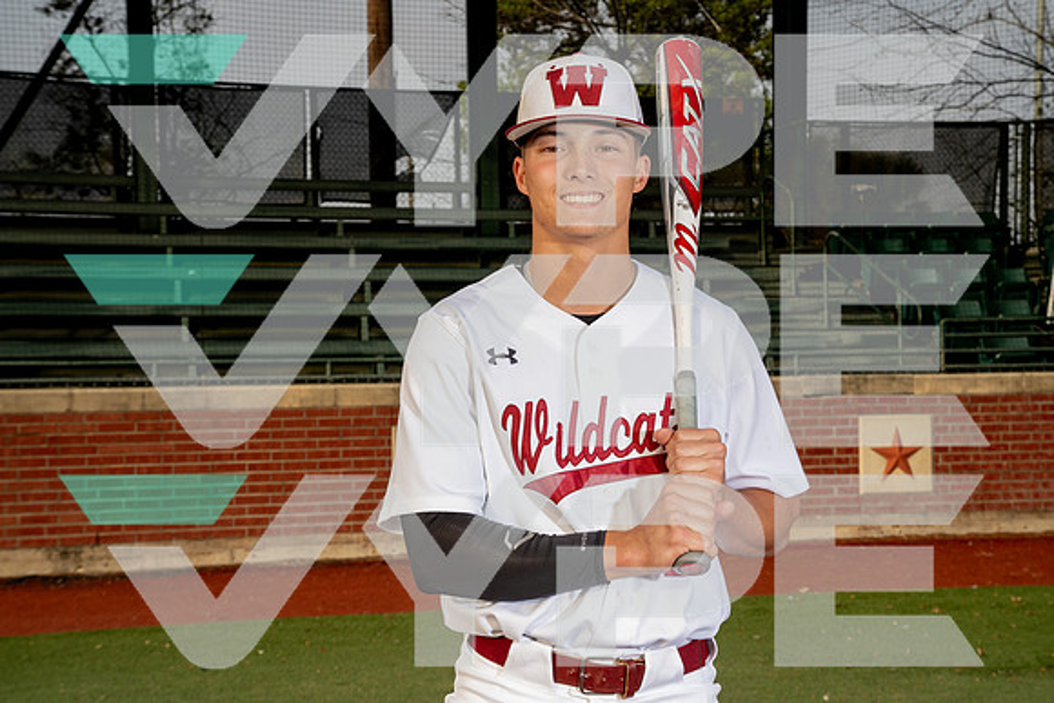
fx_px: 1816
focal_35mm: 62
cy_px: 352
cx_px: 527
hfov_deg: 32.4
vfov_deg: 21.9
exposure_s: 1/250
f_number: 11
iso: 250
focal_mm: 62
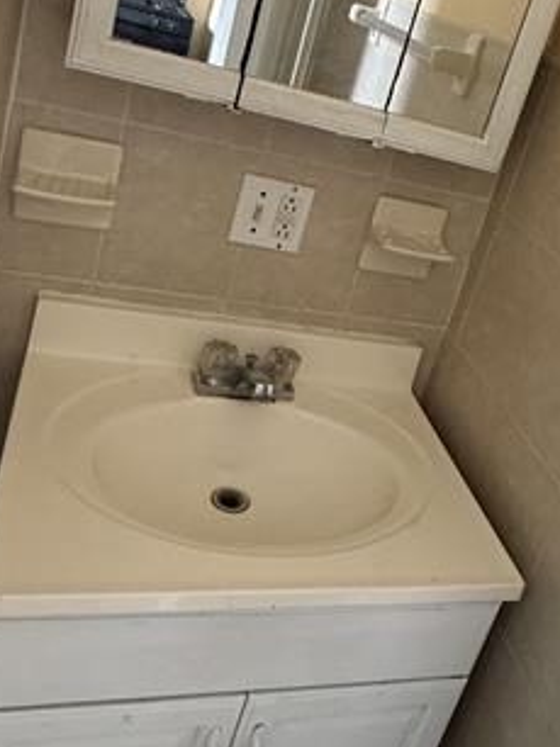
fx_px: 755
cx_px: 411
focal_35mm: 35
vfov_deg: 51.7
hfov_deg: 39.7
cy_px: 251
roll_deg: -18.6
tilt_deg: -17.4
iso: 400
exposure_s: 1/60
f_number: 2.2
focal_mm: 2.22
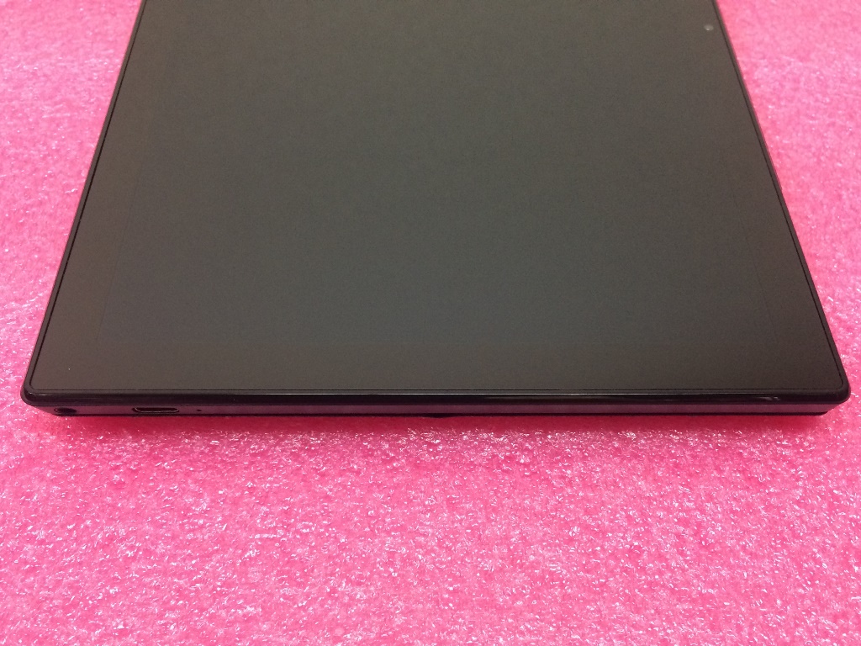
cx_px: 430
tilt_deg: -54.6
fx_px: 721
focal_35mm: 29
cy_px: 323
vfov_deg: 48.2
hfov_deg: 61.7
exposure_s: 1/30
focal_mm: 4.15
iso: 160
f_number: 2.2
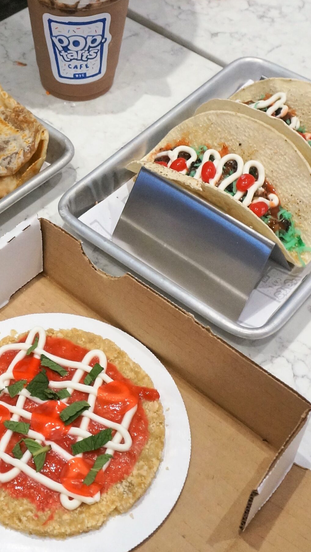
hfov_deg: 19.7
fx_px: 880
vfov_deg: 33.4
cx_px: 39
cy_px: 78
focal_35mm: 60
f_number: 4
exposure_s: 1/160
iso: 1000
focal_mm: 16
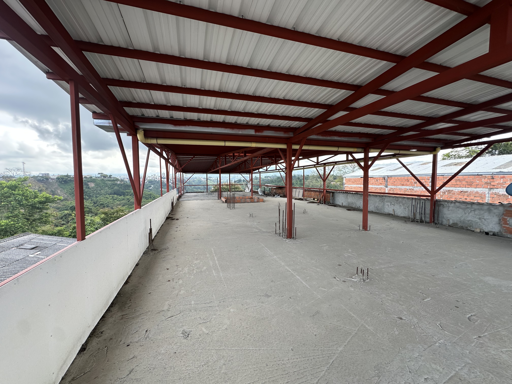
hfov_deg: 102.1
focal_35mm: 14
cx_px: 256
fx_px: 207
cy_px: 192
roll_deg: -0.2
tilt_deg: -4.5
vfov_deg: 85.7
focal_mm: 2.22
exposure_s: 1/179
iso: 40
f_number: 2.2
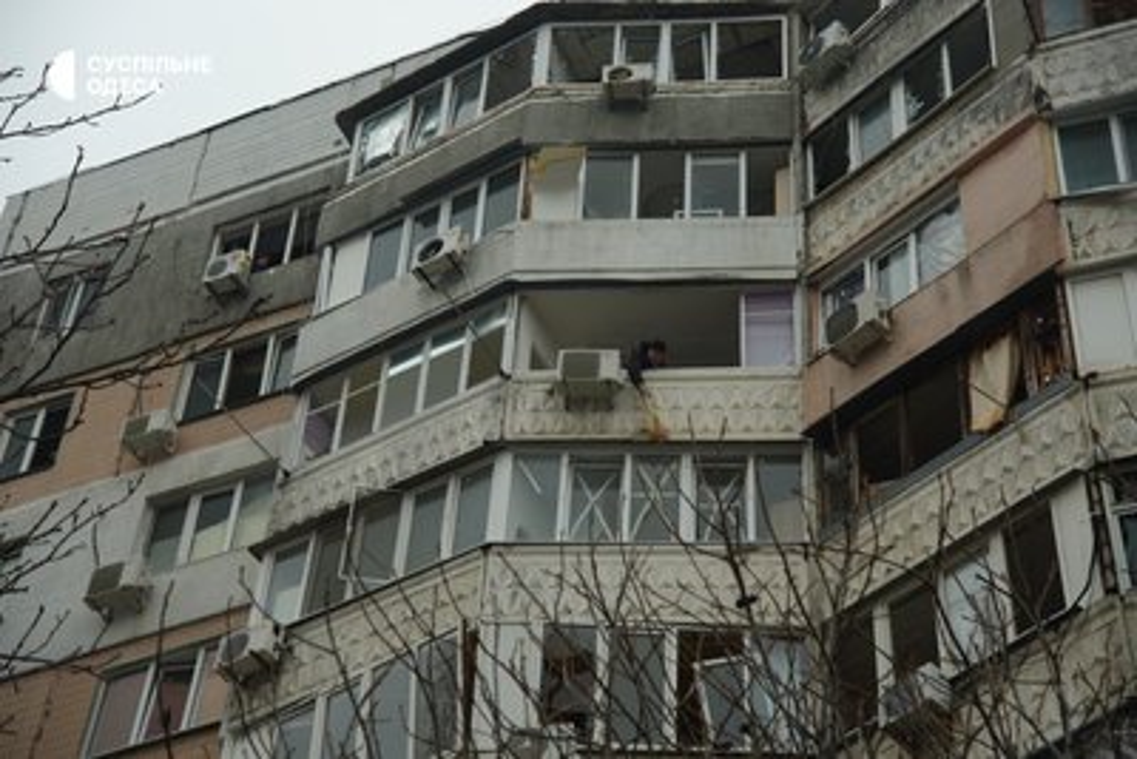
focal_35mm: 75
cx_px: 568
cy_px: 380
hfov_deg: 27.0
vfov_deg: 18.2
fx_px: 2369
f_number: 5
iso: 320
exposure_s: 1/125
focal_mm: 75
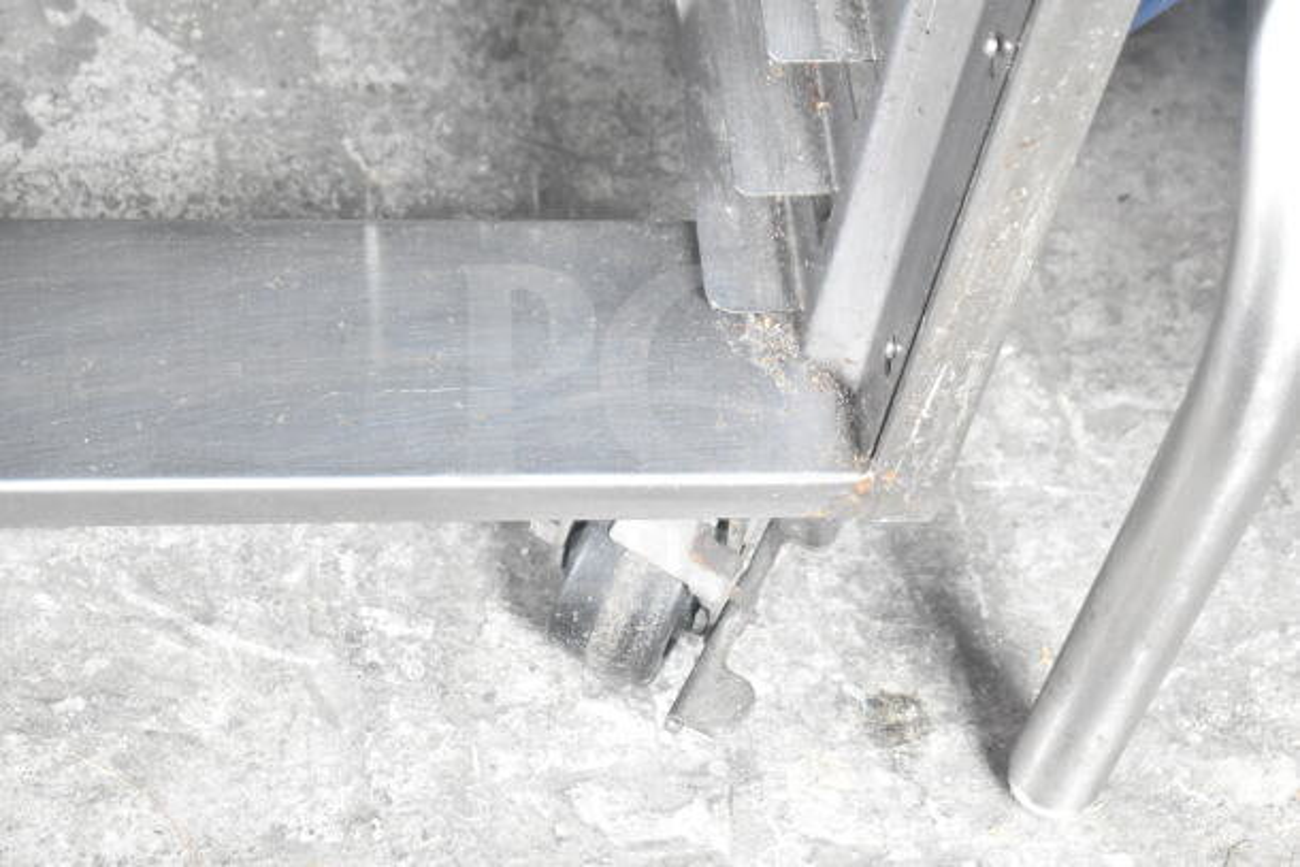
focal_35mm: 82
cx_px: 650
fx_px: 2980
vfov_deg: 16.6
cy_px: 434
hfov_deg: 24.6
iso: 3200
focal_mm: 55
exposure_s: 1/100
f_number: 5.6
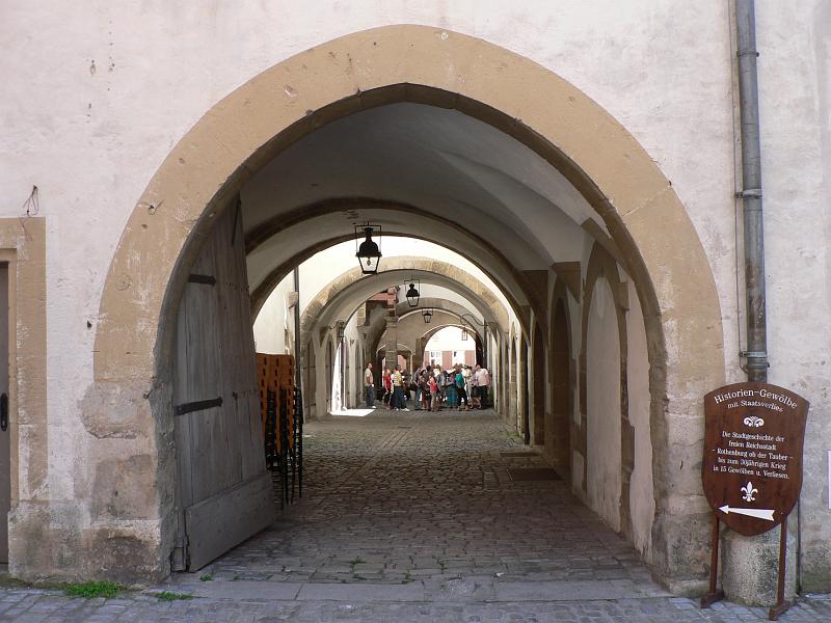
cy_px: 312
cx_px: 416
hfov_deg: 51.4
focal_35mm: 36
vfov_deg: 39.7
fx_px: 864
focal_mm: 6
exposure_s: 1/100
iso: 80
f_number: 3.2
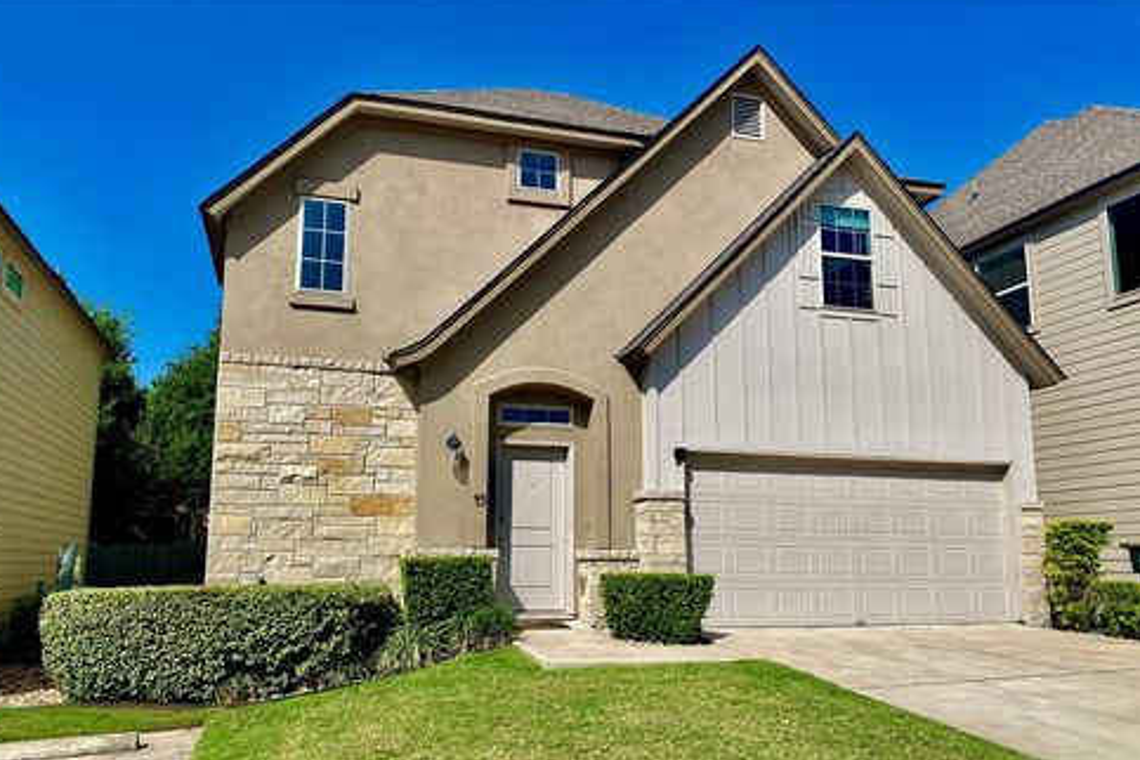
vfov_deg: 46.3
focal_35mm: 28
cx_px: 555
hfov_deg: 65.5
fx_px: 887
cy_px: 431
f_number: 1.8
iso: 32
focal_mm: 4.25
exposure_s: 1/4274
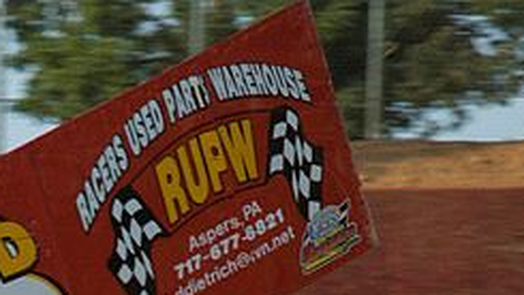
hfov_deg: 8.3
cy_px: 410
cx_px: 47
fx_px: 3614
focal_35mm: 260
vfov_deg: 4.7
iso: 200
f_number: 5
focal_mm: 70
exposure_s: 1/500
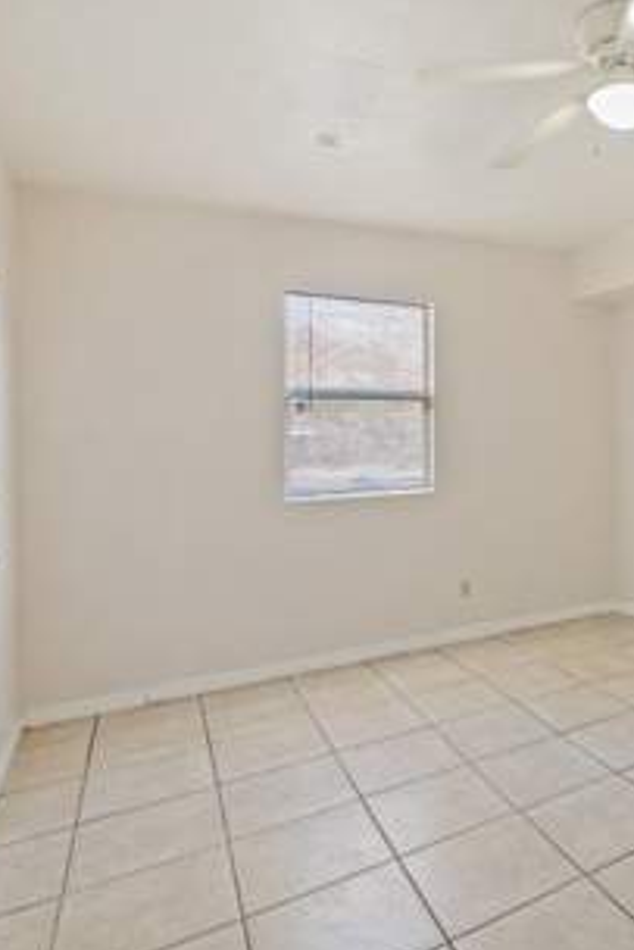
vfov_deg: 75.9
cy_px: 431
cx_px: 609
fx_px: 607
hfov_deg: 47.5
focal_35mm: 23
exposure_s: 1/125
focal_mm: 7
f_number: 4
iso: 2500
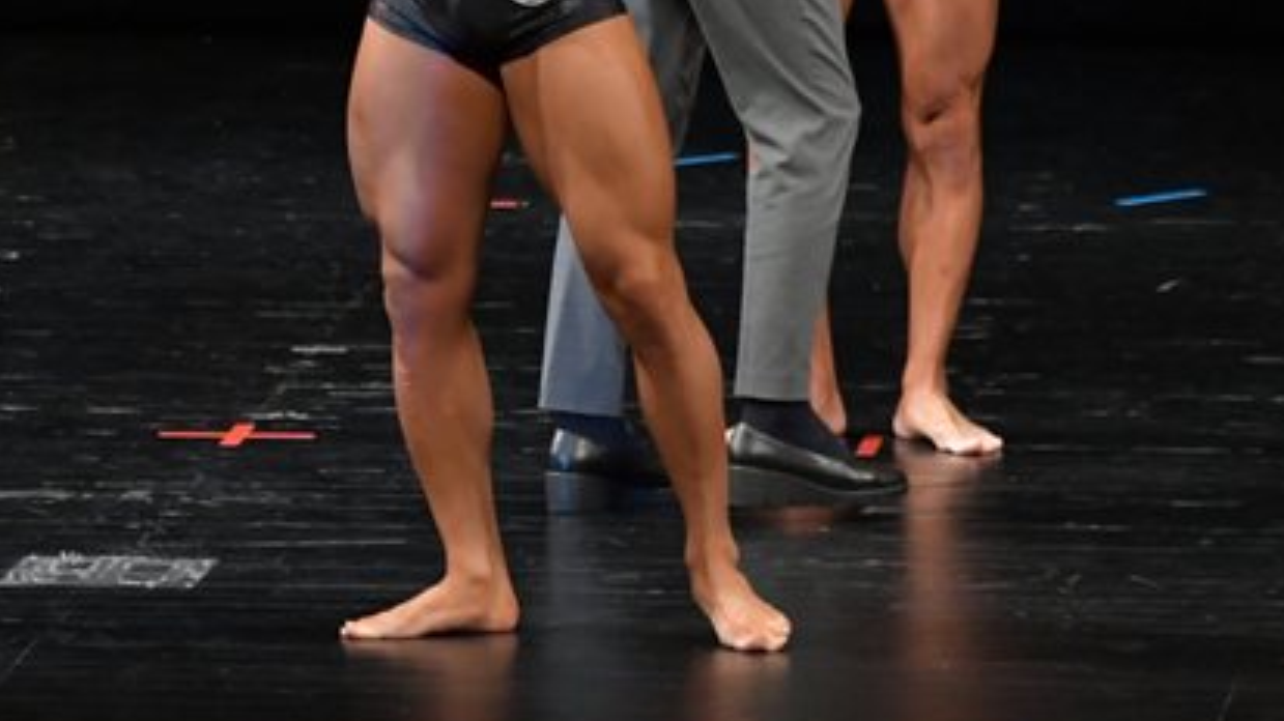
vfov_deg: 2.4
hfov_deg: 4.3
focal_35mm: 501
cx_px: 197
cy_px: -22
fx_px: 17052
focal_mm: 170
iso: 3200
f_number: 5.6
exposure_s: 1/400
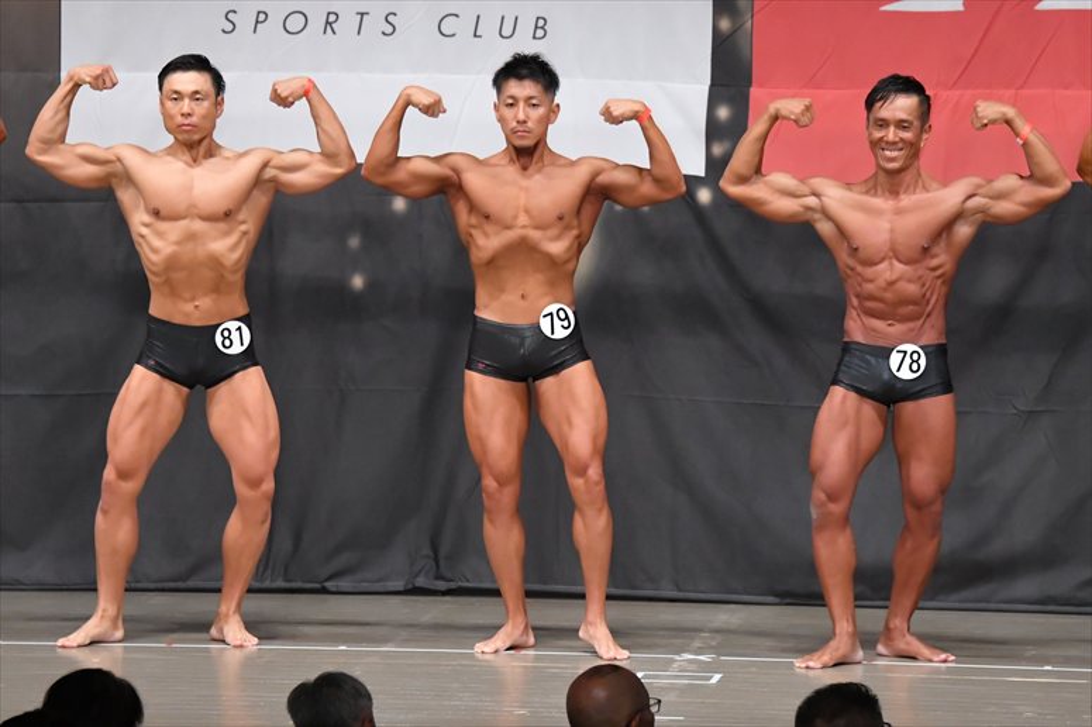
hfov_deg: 9.5
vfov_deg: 6.3
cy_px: 364
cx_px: 546
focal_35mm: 217
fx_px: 6579
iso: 6400
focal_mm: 145
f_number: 5.6
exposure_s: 1/400
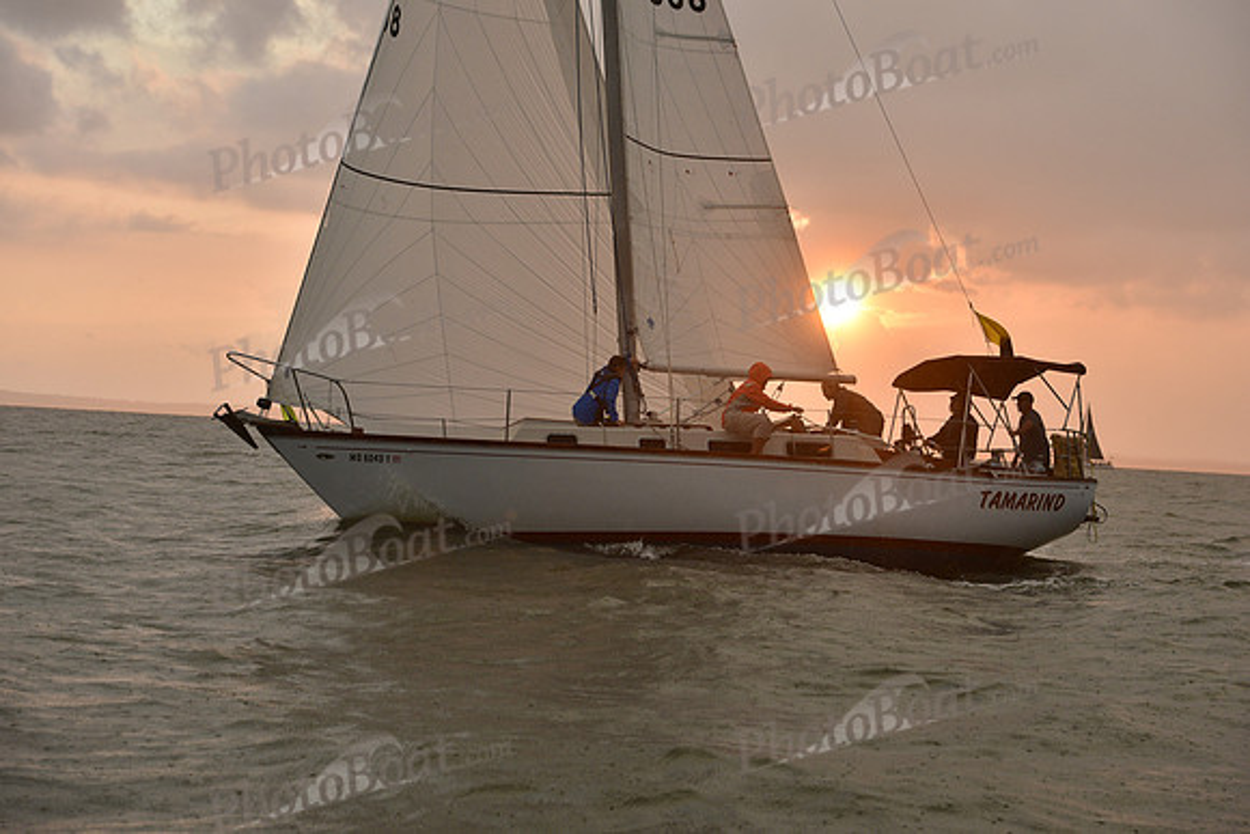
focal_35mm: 70
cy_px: 417
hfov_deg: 28.8
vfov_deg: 19.5
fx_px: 2431
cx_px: 625
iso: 400
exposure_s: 1/500
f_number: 6.3
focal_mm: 70
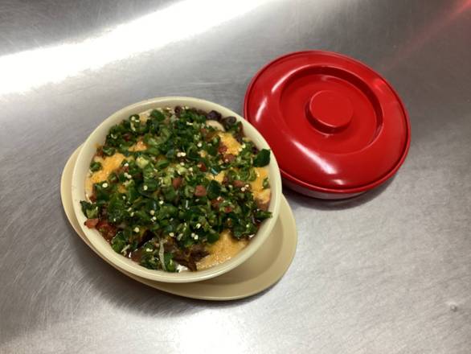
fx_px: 422
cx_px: 236
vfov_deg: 45.5
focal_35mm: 31
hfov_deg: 58.3
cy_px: 177
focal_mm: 3.3
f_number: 2.4
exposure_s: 1/60
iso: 64
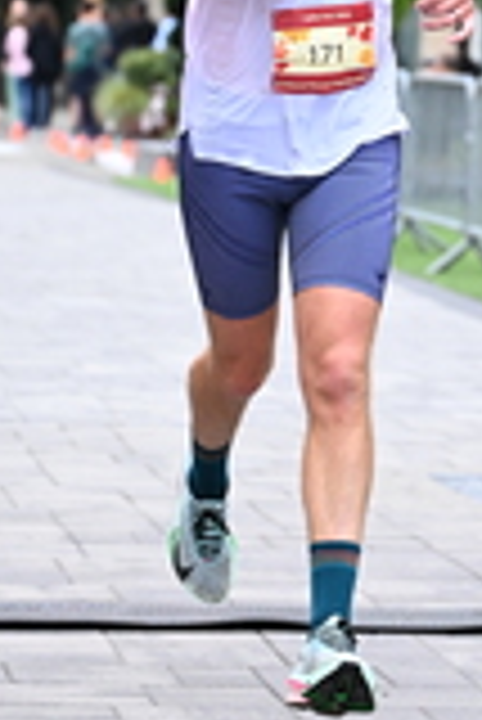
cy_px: 90
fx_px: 4889
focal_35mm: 244
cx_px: 408
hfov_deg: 5.6
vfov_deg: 8.4
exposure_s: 1/1250
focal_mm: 71
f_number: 2.8
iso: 1250
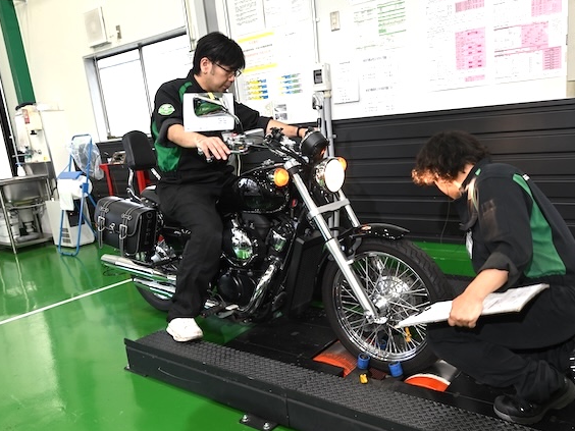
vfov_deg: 46.7
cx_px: 337
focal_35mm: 30
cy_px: 239
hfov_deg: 59.6
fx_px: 498
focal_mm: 22
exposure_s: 1/100
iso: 1000
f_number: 7.1
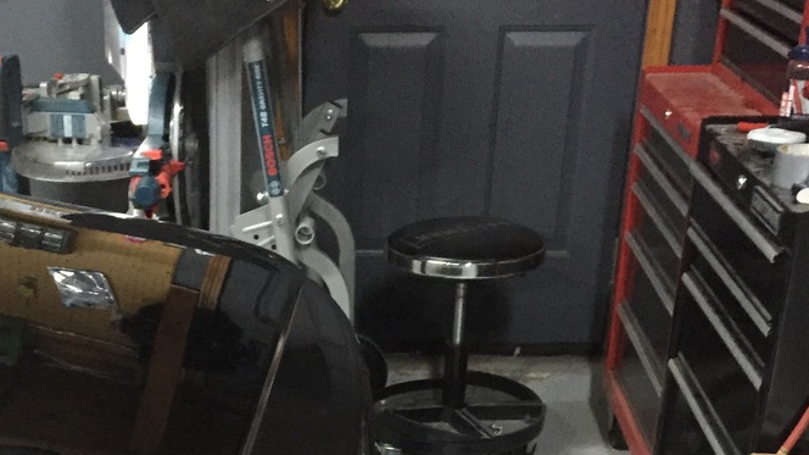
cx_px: 201
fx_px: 1394
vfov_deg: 17.1
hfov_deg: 31.8
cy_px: 641
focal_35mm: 65
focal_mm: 4.15
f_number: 2.2
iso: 250
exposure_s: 1/17
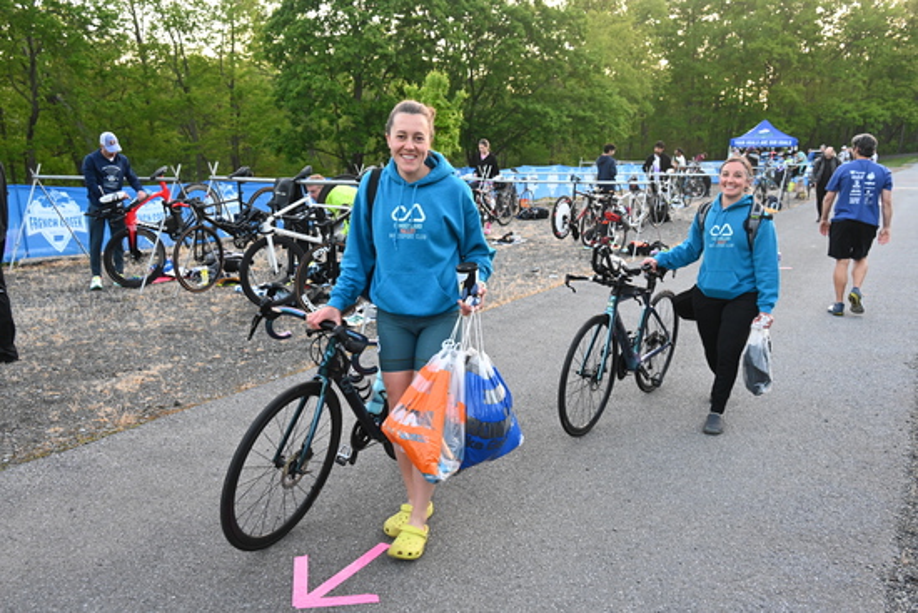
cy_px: 306
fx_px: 752
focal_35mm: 30
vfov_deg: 44.3
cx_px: 459
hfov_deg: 62.8
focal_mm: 29.5
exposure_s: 1/160
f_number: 6.3
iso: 2000
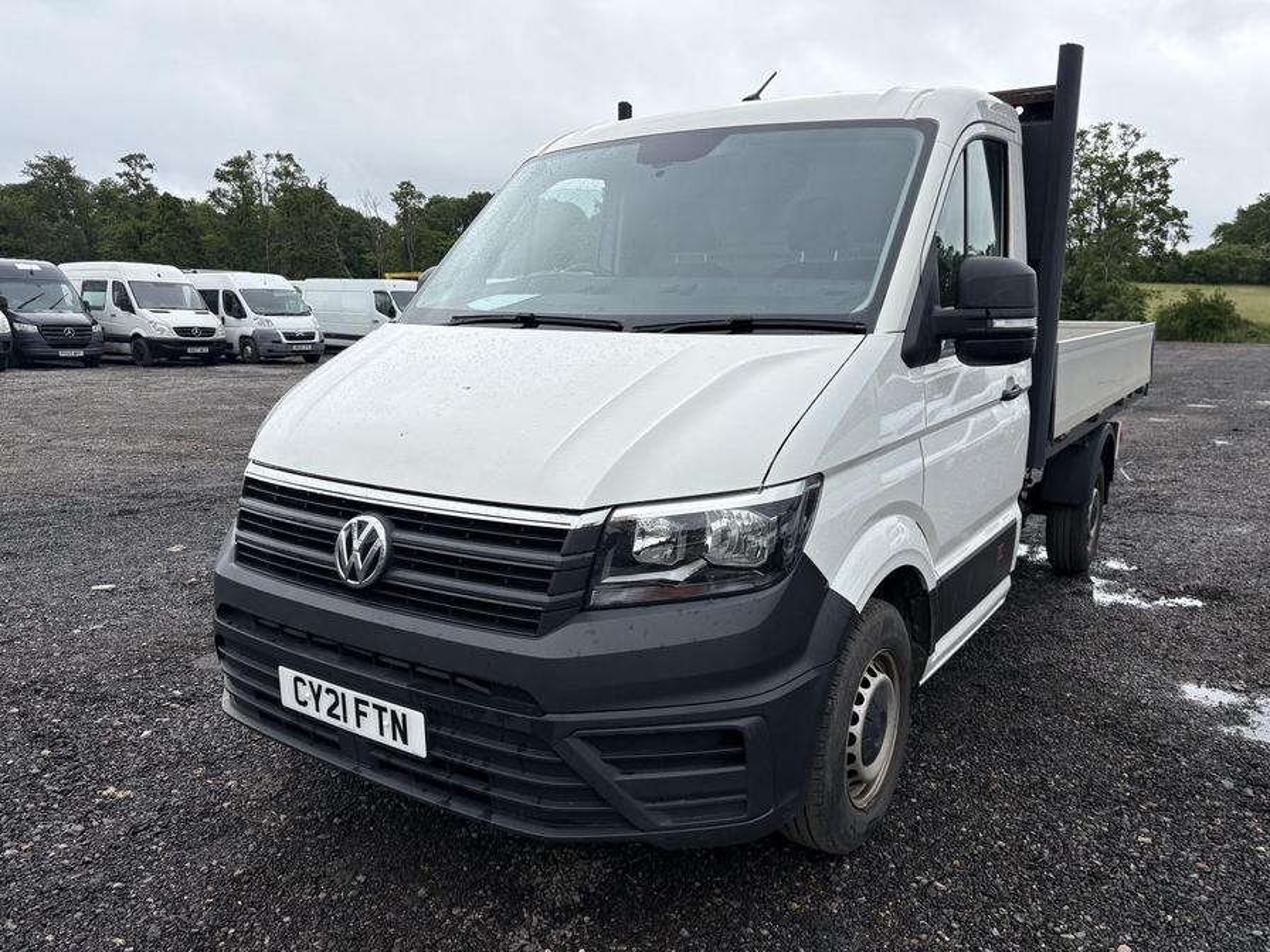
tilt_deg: -8.5
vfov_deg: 53.1
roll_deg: +1.8
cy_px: 476
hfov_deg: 67.3
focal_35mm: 26
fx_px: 954
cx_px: 635
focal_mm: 5.96
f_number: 1.6
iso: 50
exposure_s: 1/1550
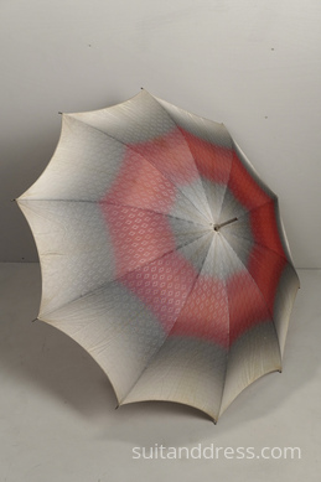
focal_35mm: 48
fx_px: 643
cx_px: 160
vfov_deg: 41.1
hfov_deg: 28.1
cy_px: 241
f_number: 5.6
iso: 400
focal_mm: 32
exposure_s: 1/100
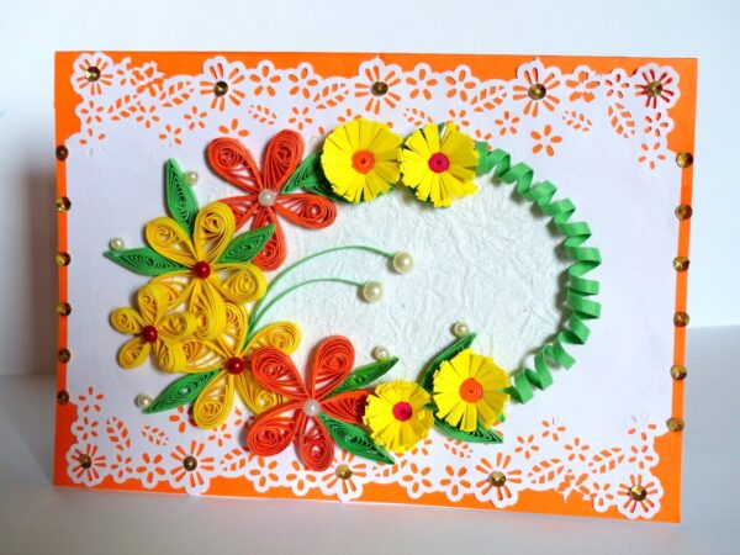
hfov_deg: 42.1
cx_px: 370
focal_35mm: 45
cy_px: 278
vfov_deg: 32.2
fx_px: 962
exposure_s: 1/60
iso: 100
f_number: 2.8
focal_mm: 8.1
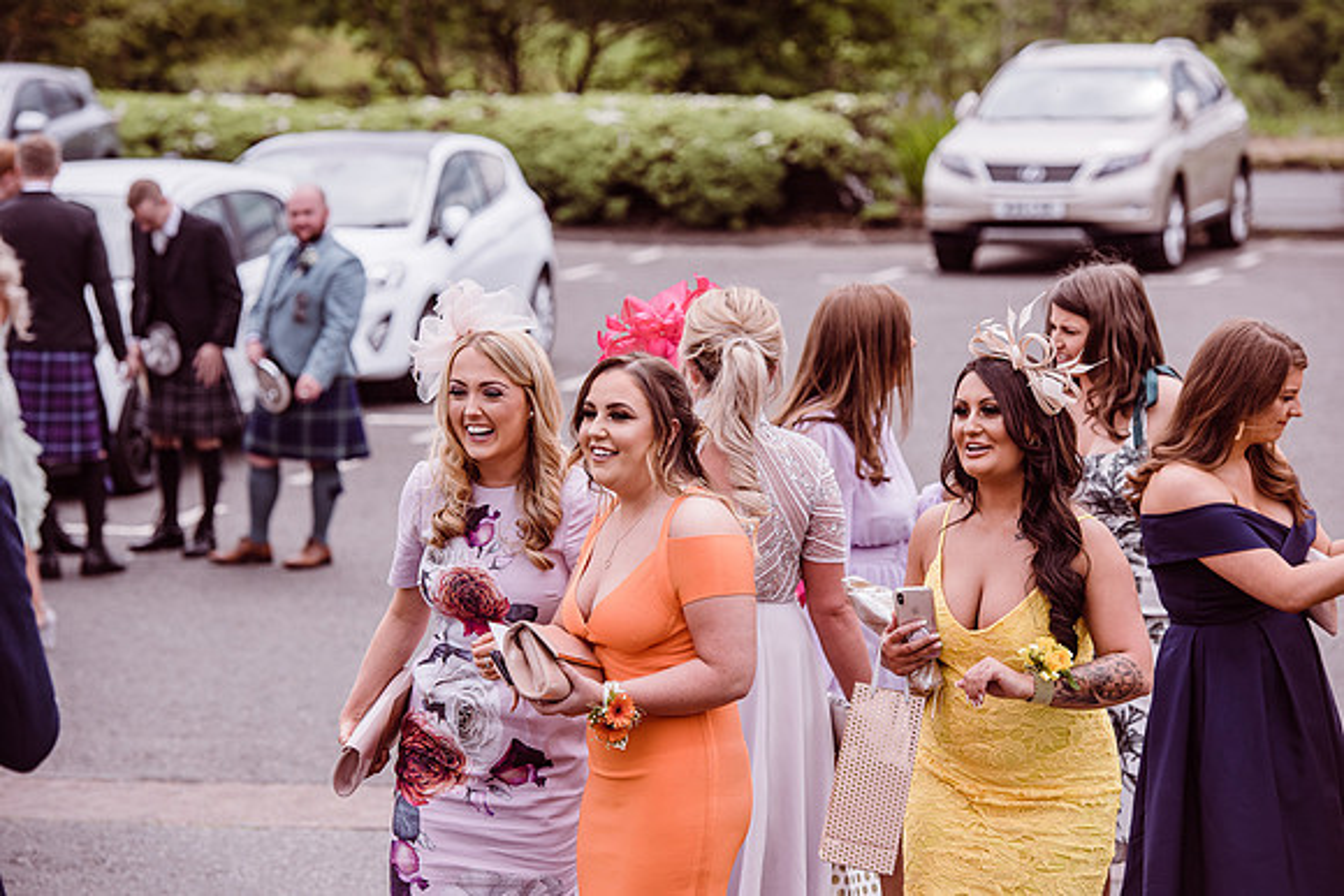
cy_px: 448
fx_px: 5041
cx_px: 672
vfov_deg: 10.2
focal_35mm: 135
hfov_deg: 15.2
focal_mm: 135
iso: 200
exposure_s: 1/1250
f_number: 4.5
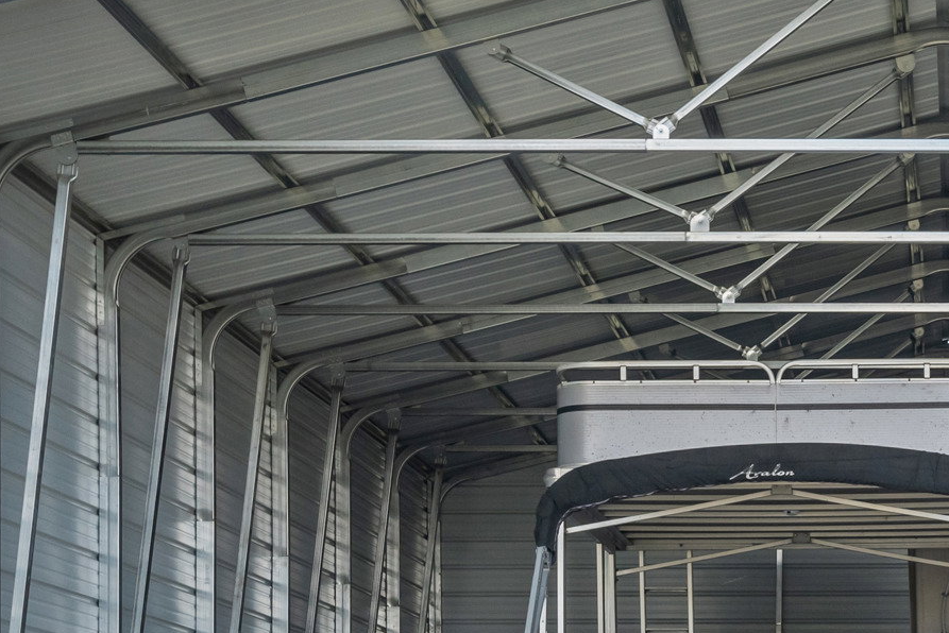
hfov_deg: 23.2
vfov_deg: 16.0
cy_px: 595
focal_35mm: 84
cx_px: 950
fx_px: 2215
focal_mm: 30
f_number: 8
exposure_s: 1/60
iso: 800
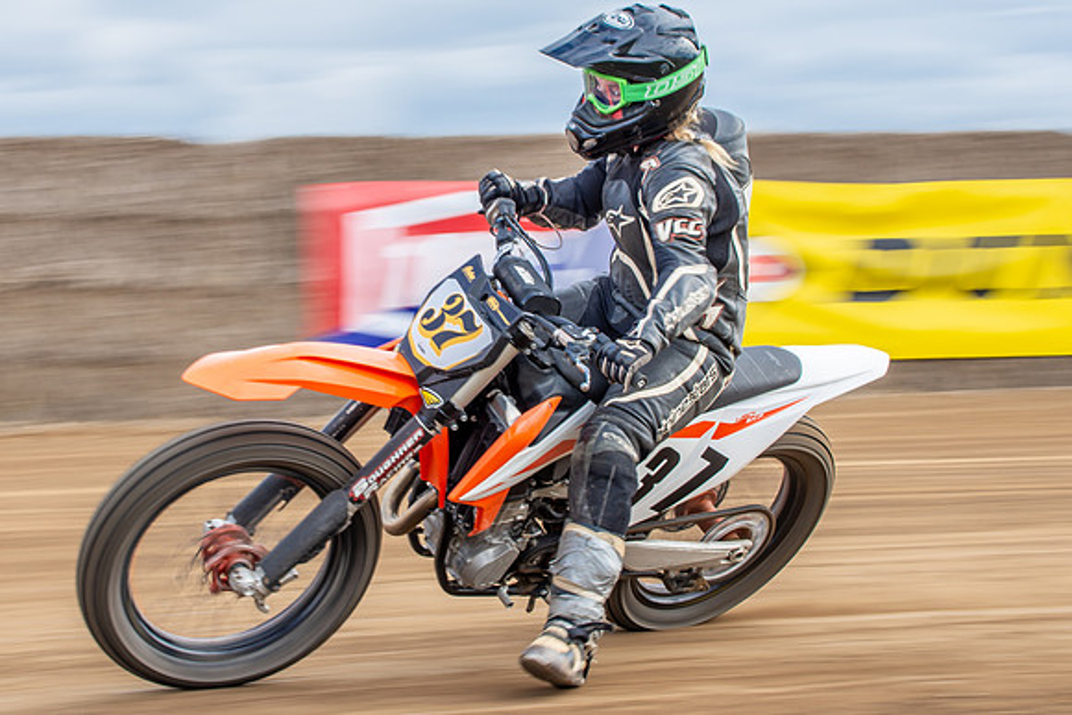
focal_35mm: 104
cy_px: 206
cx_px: 415
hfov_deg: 19.5
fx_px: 3112
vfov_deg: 13.1
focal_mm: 48
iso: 125
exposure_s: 1/100
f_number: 9
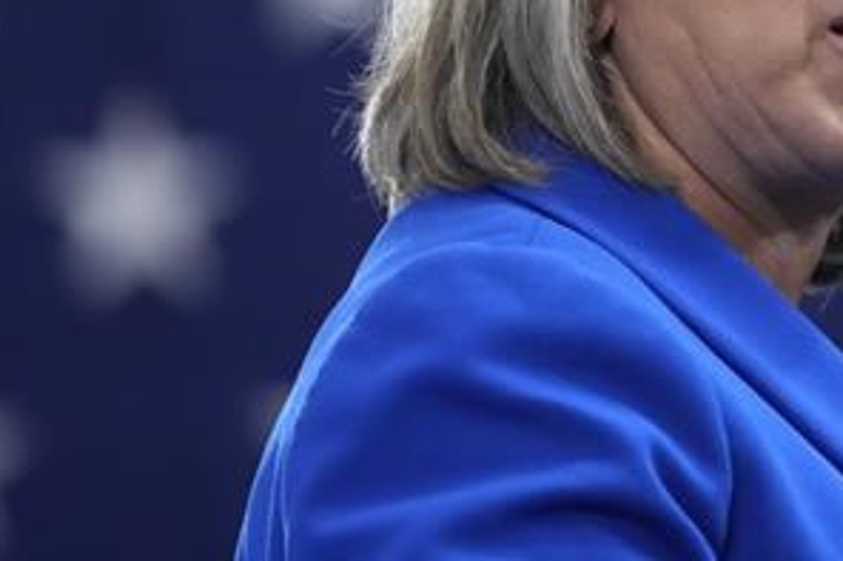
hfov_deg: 3.8
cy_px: -53
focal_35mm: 542
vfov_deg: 2.5
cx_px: 863
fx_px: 12684
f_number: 5.6
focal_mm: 247
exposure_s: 1/500
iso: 8000
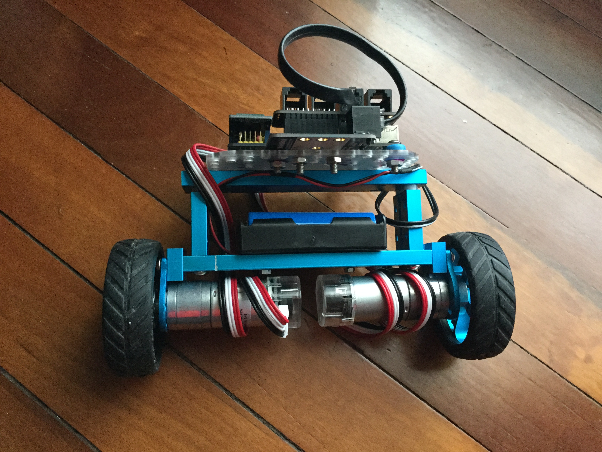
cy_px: 226
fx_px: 539
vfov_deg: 45.4
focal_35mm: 31
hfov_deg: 58.4
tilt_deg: -68.9
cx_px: 301
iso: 200
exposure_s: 1/25
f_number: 2.4
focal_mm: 3.3
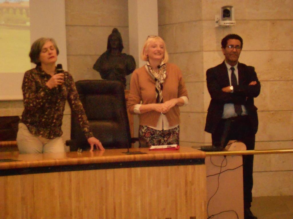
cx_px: 146
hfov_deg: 17.4
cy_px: 110
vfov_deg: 13.1
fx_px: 956
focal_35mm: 113
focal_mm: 20.1
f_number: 6
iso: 1600
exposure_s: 1/60
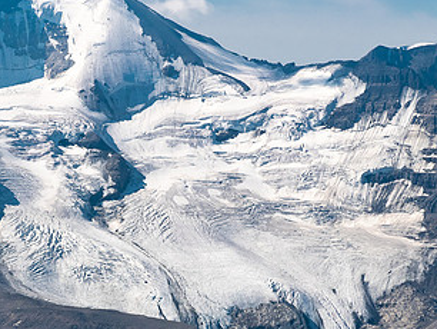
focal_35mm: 235
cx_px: 91
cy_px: 207
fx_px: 2969
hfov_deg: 8.4
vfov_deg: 6.3
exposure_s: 1/400
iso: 200
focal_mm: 62
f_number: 8
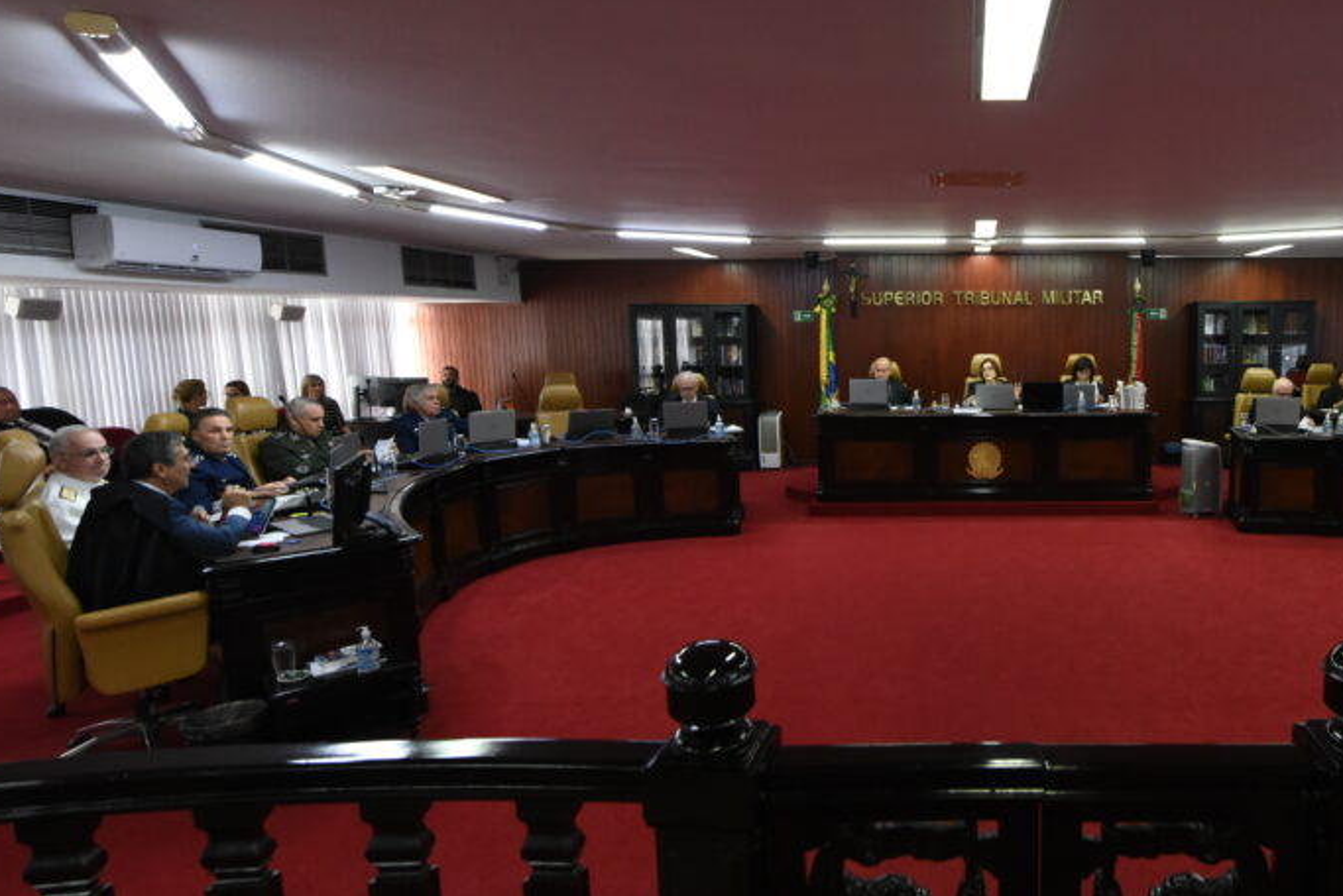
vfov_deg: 53.2
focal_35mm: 24
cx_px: 979
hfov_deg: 69.7
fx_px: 896
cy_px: 460
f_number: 6.3
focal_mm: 16
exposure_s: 1/100
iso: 4000
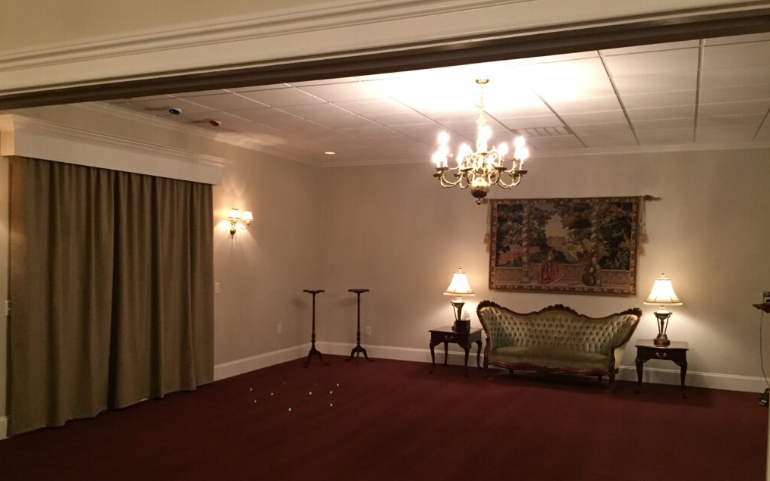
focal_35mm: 31
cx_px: 385
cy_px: 277
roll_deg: -1.3
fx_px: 651
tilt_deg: -2.2
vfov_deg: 40.5
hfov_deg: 61.2
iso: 250
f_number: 2.2
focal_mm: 4.15
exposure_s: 1/20
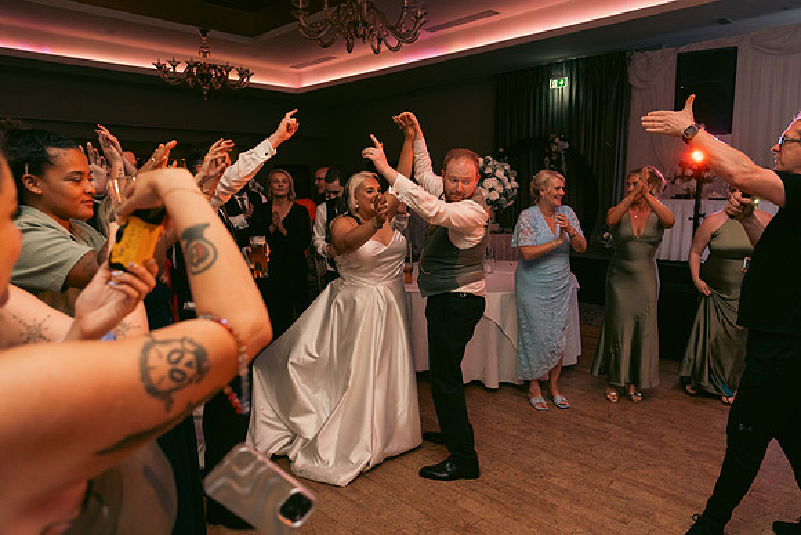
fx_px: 534
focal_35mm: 24
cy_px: 268
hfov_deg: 73.7
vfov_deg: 53.2
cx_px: 400
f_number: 3.5
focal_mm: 24
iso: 2500
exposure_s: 1/160
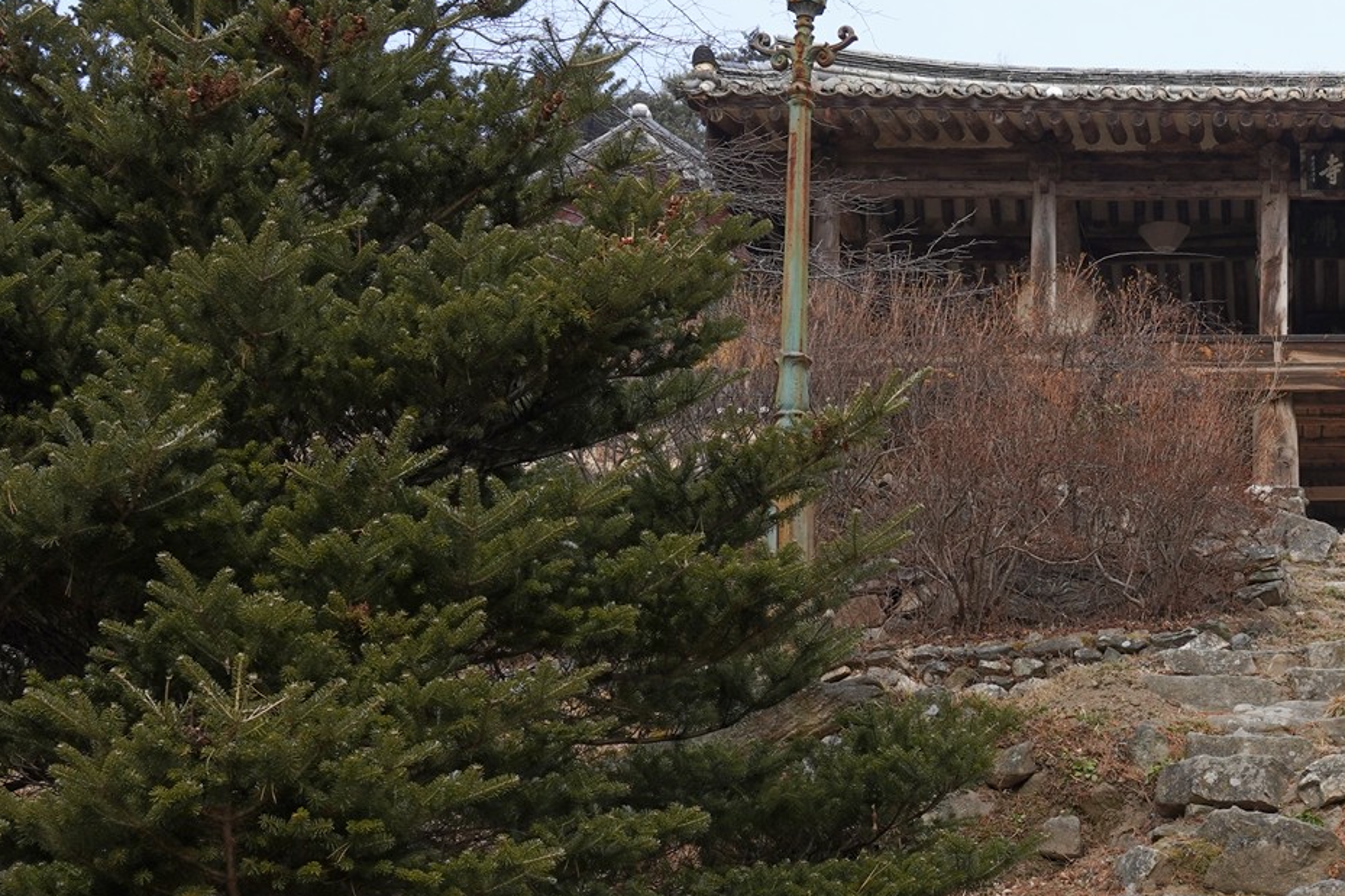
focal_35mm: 84
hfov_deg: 23.1
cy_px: 621
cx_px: 1393
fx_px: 3138
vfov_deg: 16.2
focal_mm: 39
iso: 400
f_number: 16
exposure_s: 1/100
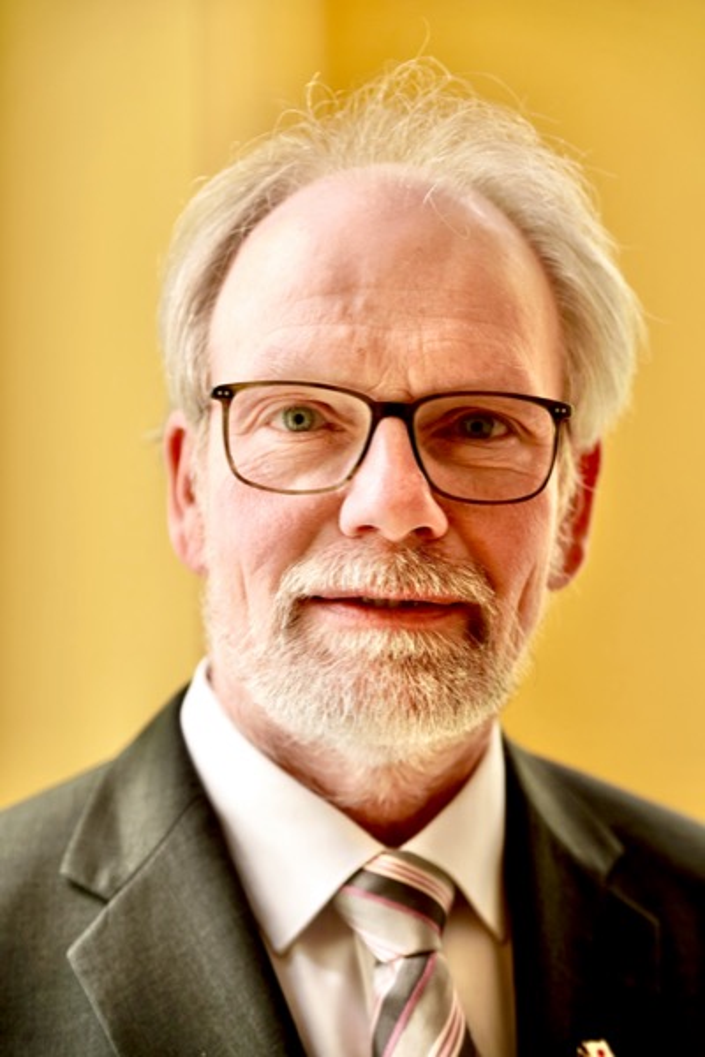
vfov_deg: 28.8
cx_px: 352
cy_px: 528
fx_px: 2056
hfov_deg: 19.5
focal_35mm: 70
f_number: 3.5
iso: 400
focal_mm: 70
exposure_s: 1/50
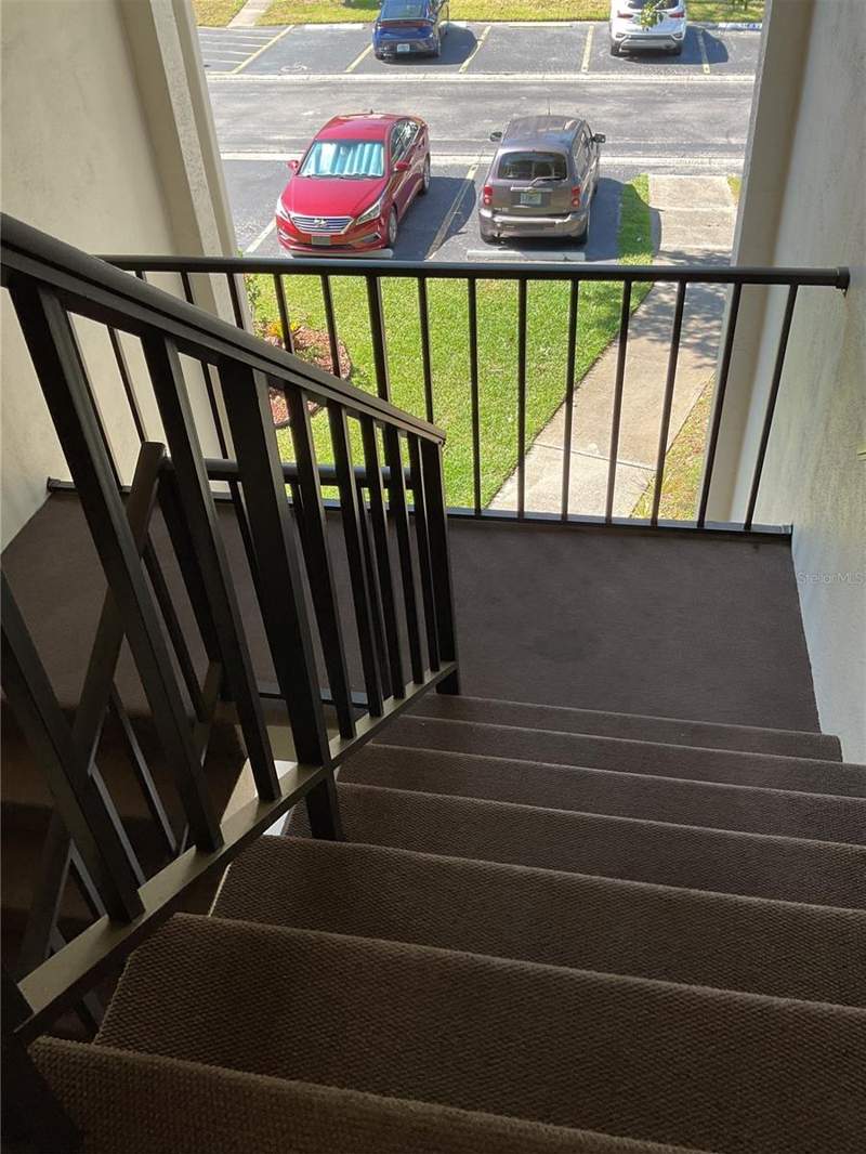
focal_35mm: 29
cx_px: 433
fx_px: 967
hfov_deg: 48.2
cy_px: 577
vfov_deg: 61.6
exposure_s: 1/135
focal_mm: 3
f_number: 1.8
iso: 16
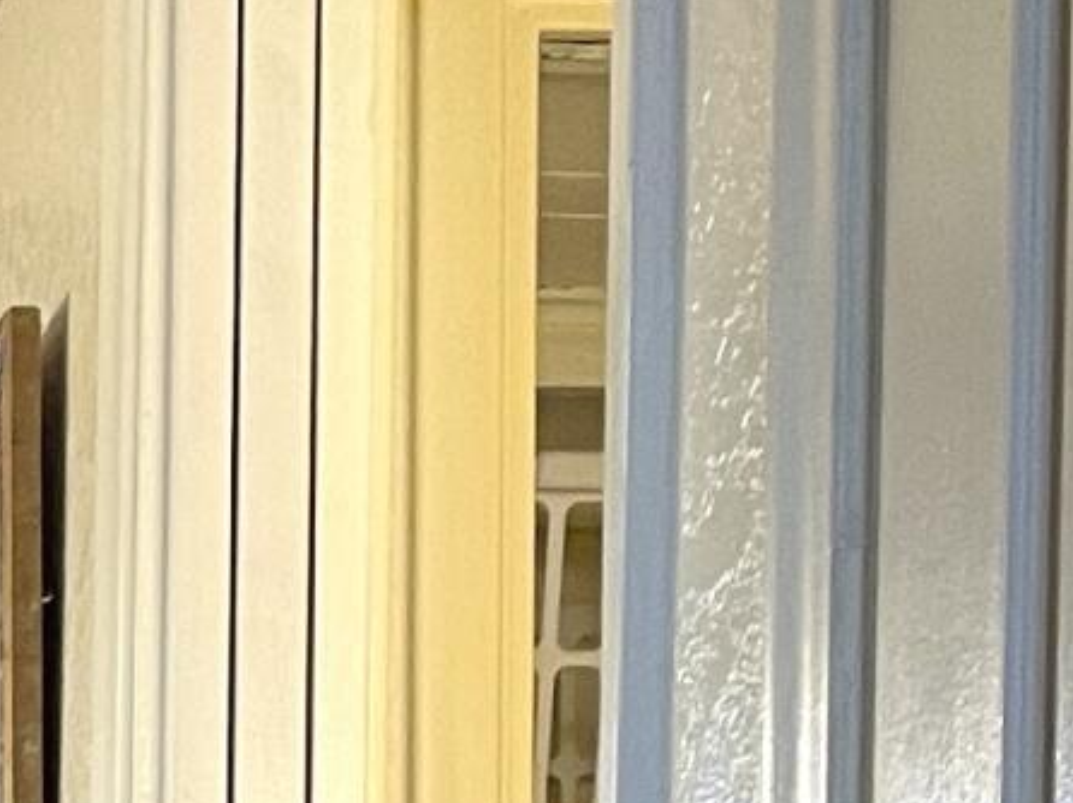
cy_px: 2233
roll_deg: +0.2
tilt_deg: -0.7
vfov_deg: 7.6
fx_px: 5422
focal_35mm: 175
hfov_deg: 10.7
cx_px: -796
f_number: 1.6
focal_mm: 4.2
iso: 80
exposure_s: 1/60
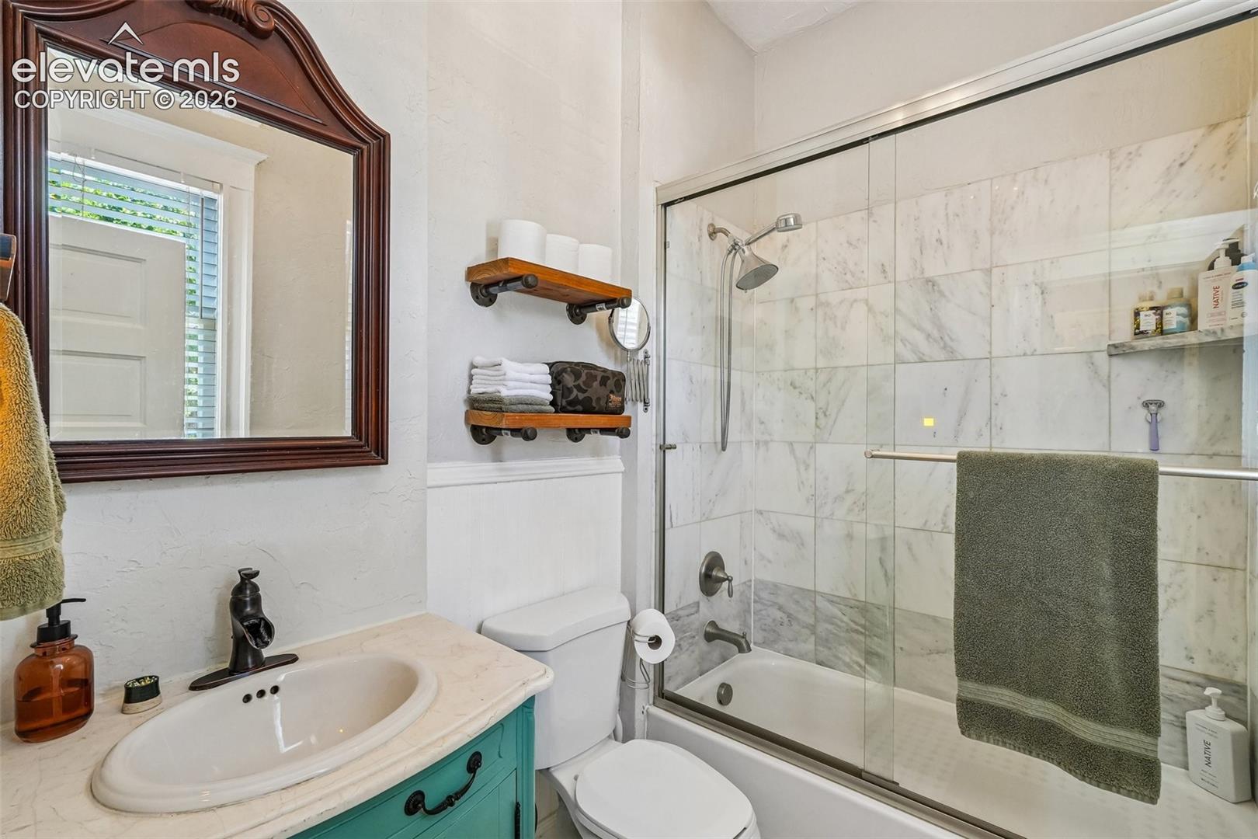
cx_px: 629
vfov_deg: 77.3
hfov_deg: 100.4
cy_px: 420
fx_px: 524
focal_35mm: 15
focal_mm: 10
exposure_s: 1/6
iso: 800
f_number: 8
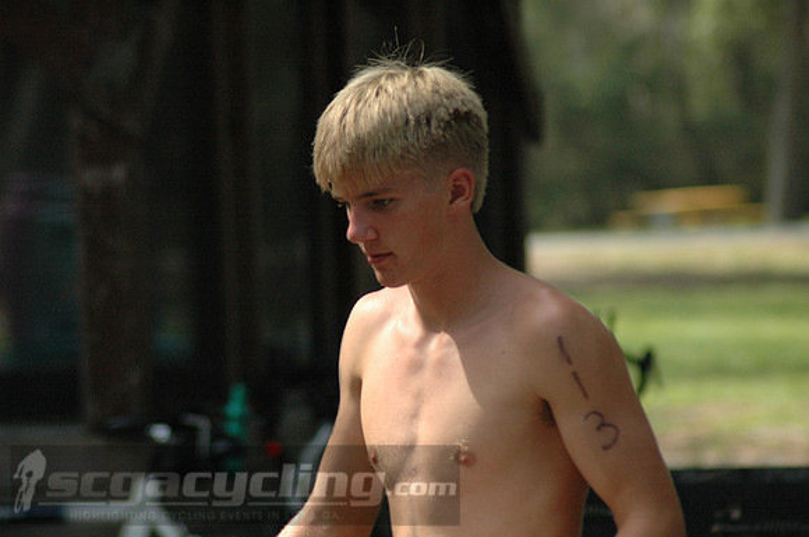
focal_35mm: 285
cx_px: 404
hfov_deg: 7.2
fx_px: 6396
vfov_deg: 4.8
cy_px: 268
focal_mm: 190
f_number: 4.8
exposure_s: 1/1000
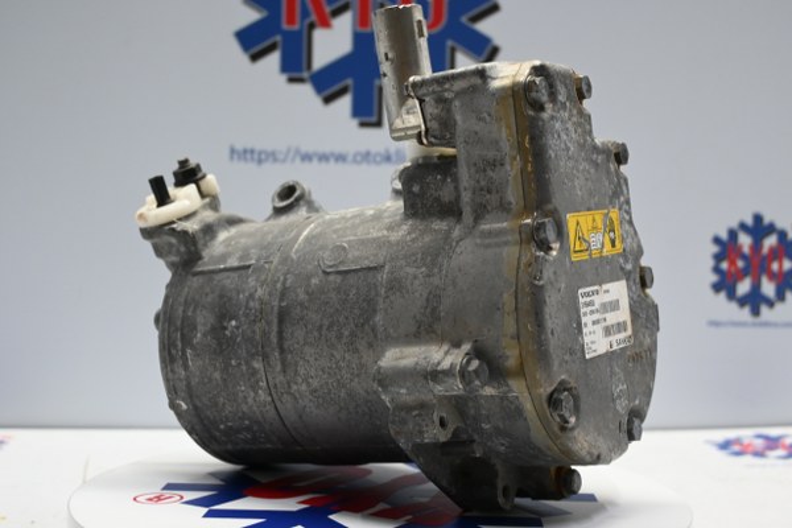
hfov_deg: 38.9
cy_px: 264
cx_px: 396
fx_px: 1122
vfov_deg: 26.5
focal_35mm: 51
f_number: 5
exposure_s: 1/50
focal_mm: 34
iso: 800
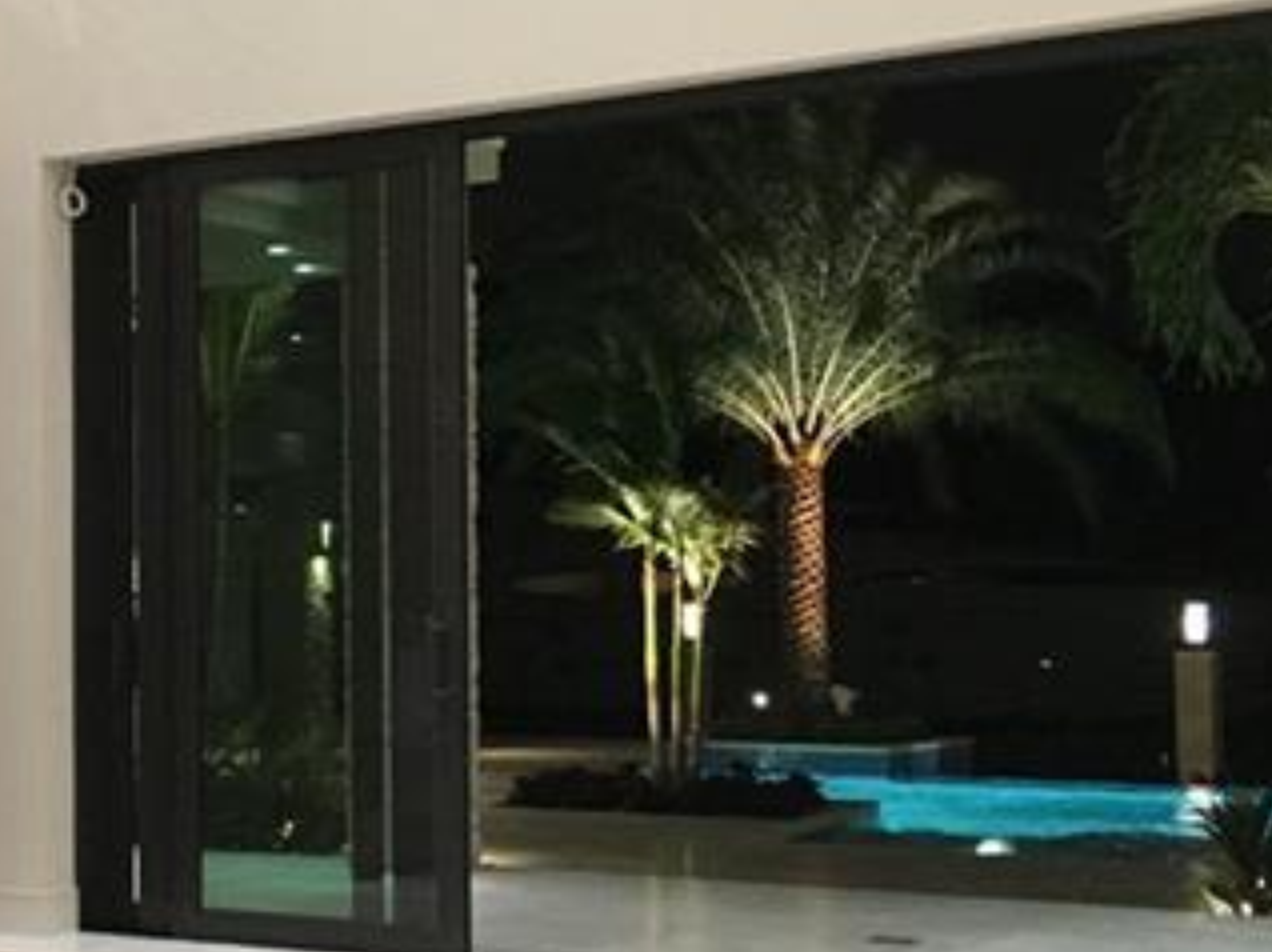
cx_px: 208
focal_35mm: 73
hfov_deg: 26.1
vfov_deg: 20.1
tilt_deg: +2.1
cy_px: 572
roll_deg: -1.0
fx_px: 2680
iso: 100
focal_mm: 4.15
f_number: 2.2
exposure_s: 1/4
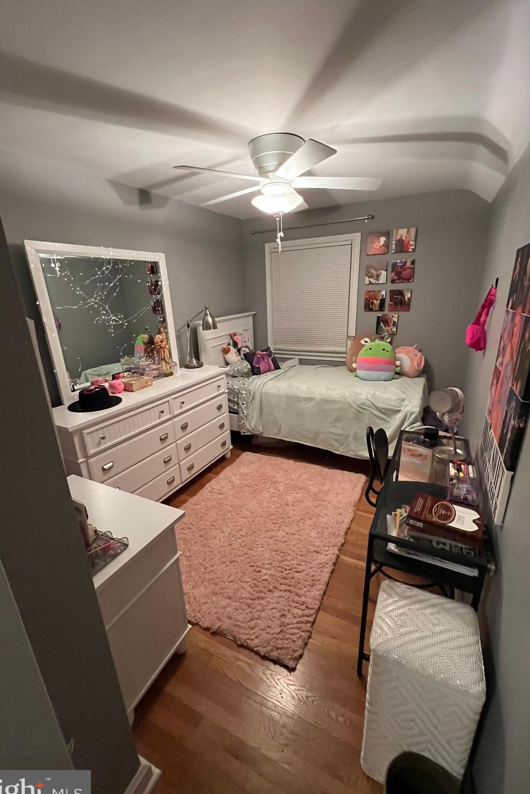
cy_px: 403
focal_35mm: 14
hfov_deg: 81.2
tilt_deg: -18.4
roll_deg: +1.8
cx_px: 266
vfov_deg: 104.2
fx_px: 309
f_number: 1.8
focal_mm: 1.57
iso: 1000
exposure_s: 1/60
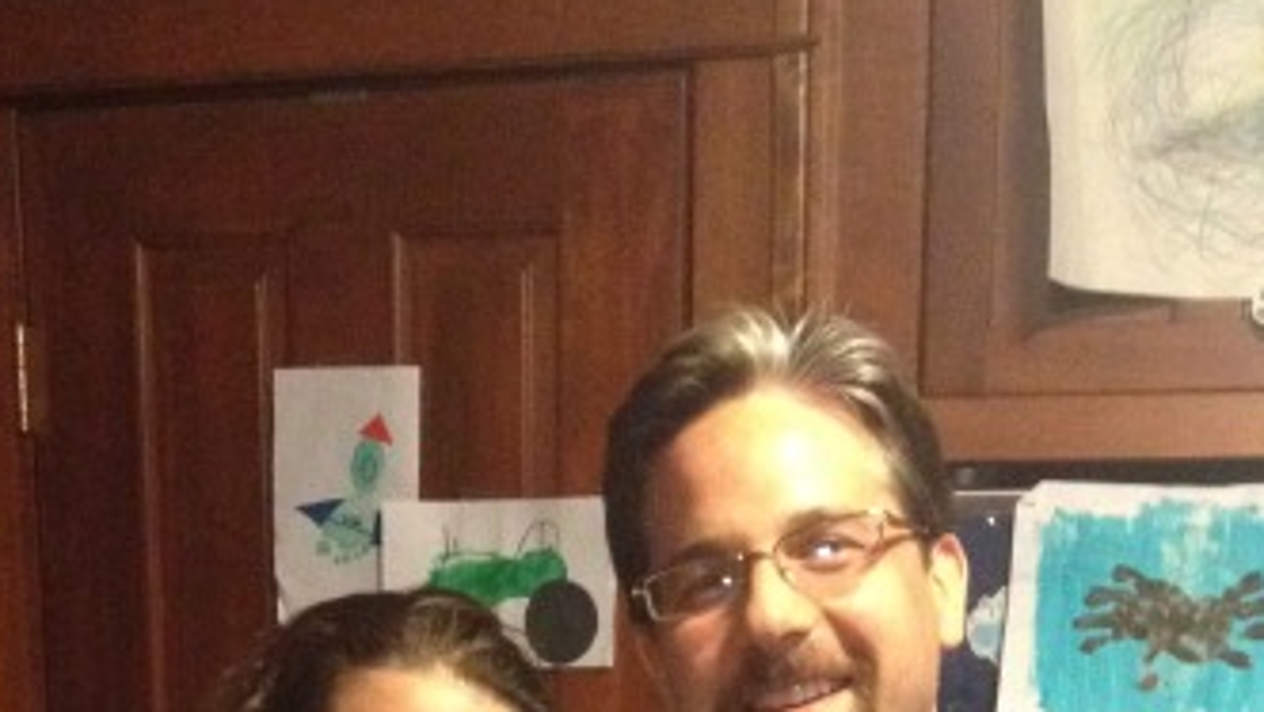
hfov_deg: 21.7
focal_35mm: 98
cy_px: 1487
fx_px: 3286
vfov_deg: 11.1
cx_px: 491
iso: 500
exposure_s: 1/15
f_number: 2.4
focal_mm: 4.28
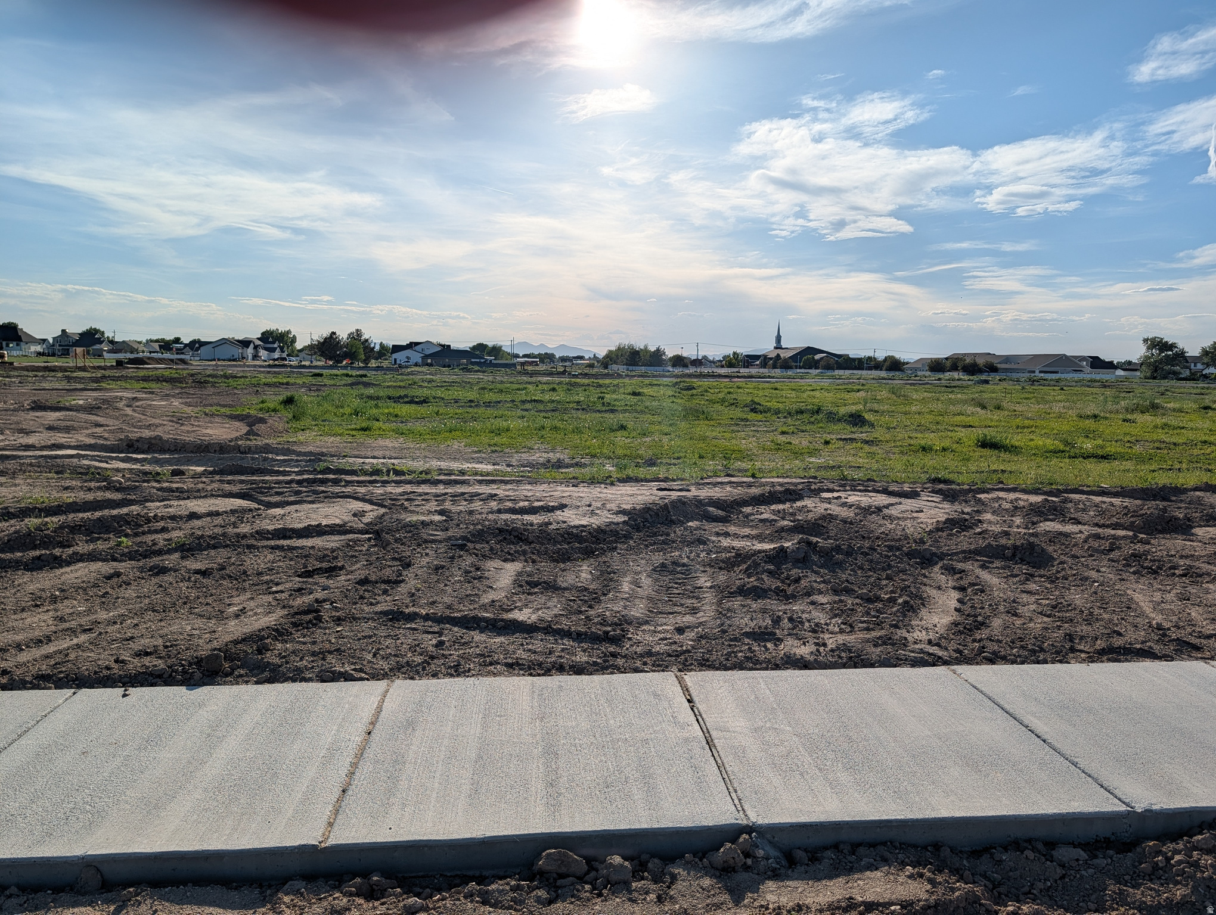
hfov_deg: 71.5
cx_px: 608
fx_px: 844
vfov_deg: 56.9
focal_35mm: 24
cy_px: 458
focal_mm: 6.9
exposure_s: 1/2924
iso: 19
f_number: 1.68
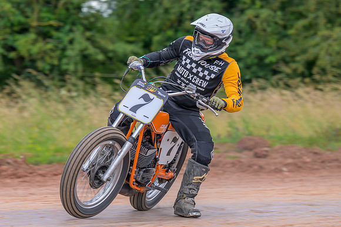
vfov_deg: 4.3
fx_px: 3013
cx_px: 121
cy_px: 81
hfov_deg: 6.5
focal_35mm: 318
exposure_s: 1/320
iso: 160
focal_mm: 165
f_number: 4
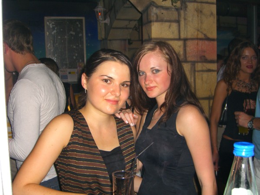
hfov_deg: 49.0
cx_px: 130
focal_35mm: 38
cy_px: 98
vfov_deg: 37.7
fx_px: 285
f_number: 2.8
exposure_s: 1/60
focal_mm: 7.9
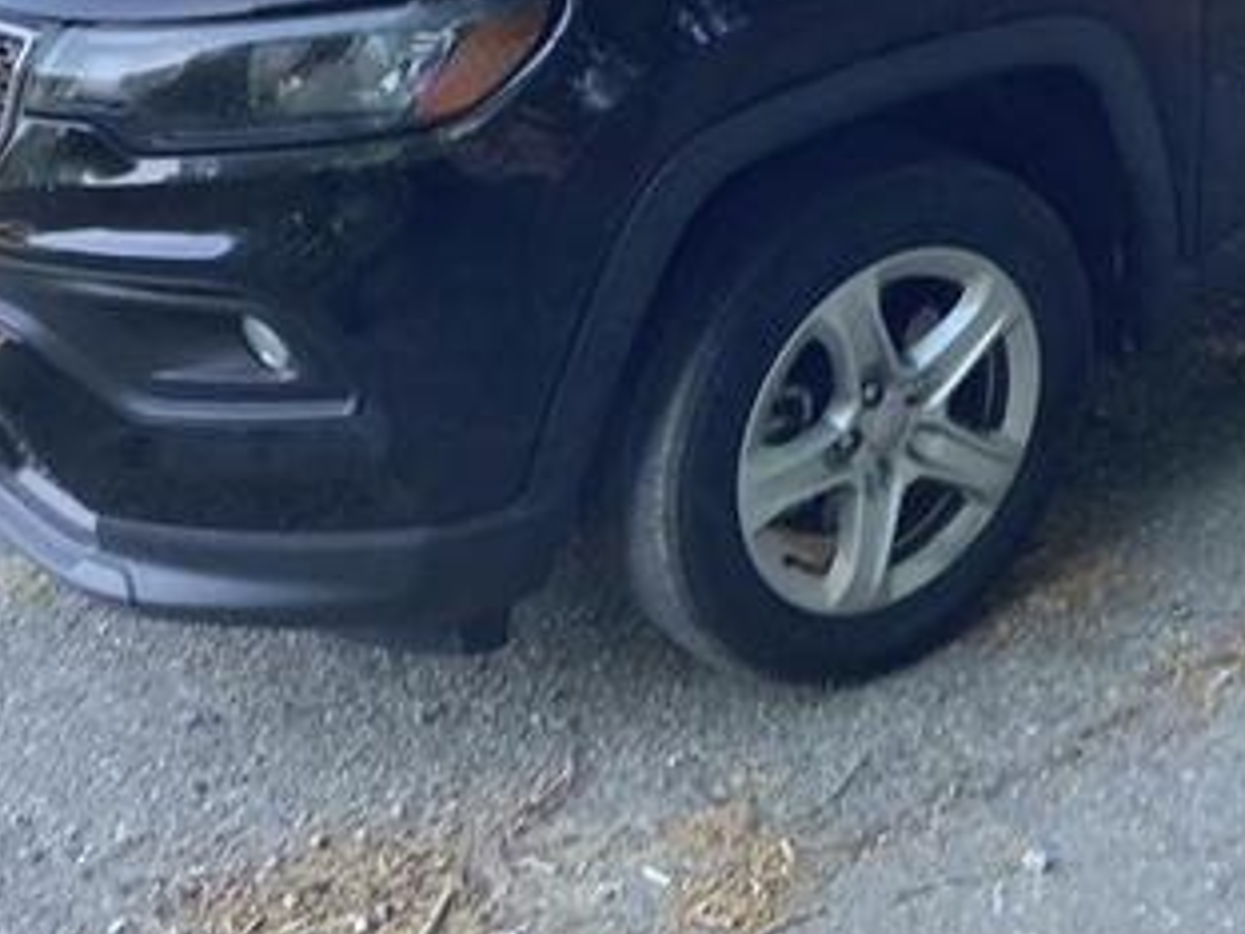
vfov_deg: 28.6
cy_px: 212
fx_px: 1798
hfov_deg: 38.0
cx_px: 742
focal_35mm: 50
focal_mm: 3.3
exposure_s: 1/120
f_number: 2.4
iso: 40
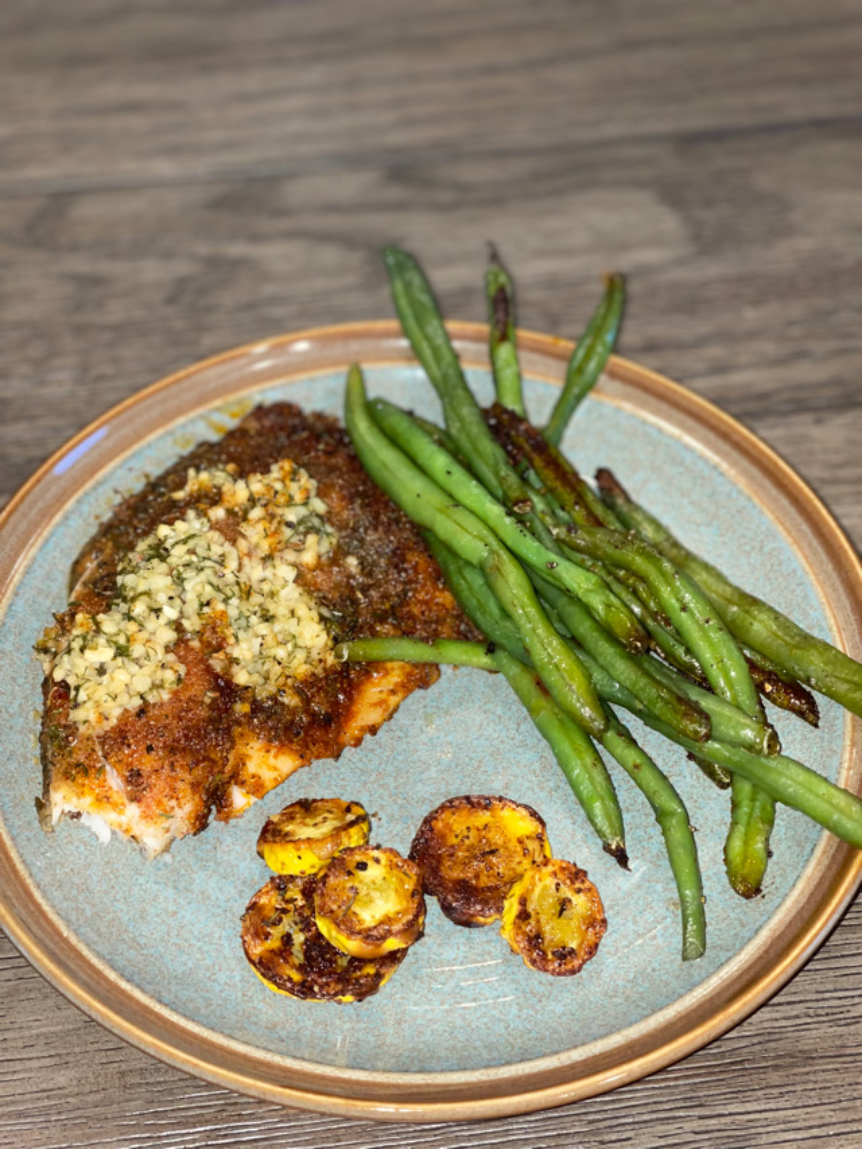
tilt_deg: -51.7
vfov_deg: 30.3
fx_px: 2124
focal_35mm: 64
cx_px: 431
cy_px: 574
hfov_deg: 22.9
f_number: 2.2
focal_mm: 7.5
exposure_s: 1/30
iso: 80
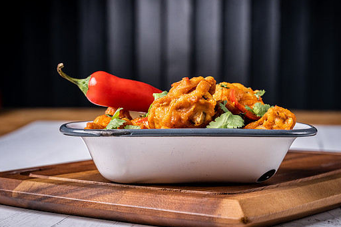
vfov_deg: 16.1
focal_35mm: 85
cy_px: 109
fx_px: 805
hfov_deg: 23.9
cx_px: 192
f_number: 10
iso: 125
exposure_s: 1/200
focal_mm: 75
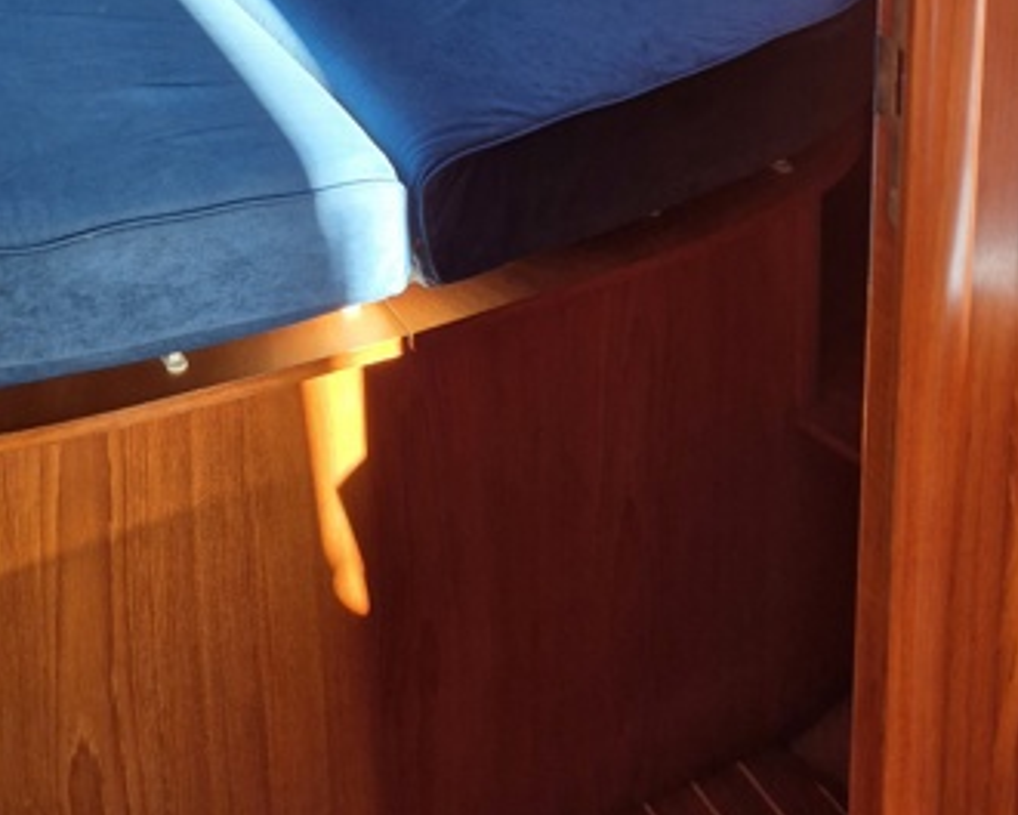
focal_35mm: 49
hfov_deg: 37.3
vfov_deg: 26.4
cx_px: 287
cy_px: -235
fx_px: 1476
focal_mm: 5.4
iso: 160
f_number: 1.8
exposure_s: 1/180
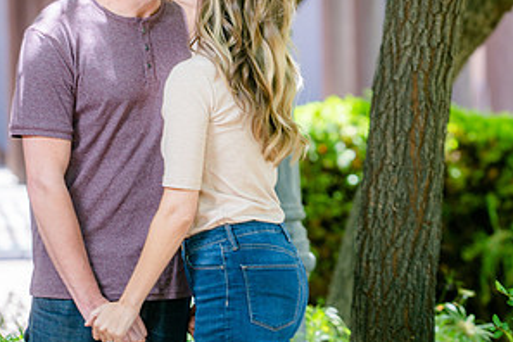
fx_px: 4374
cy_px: 108
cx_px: 383
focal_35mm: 307
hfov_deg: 6.7
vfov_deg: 4.5
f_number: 4
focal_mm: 157
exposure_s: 1/100
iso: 160
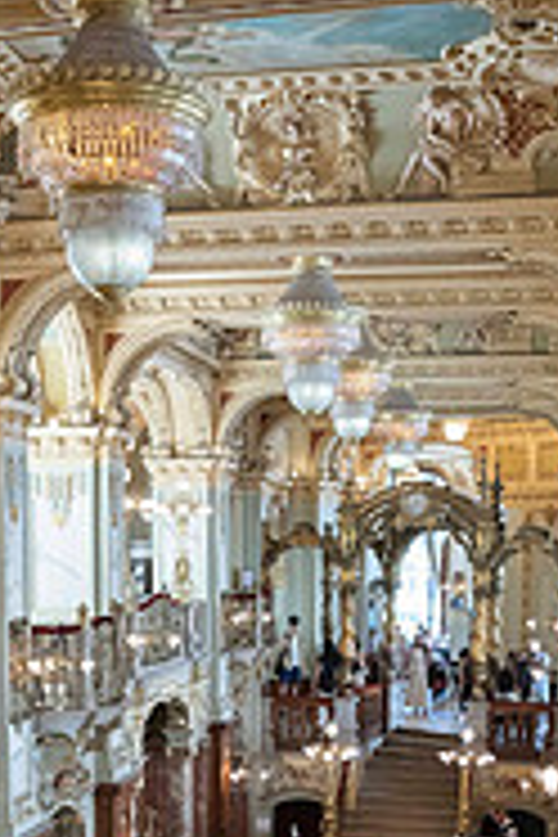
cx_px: 216
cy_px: 801
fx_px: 1348
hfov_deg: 23.3
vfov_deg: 32.2
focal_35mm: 58
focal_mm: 24
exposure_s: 1/50
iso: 1400
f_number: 5.6
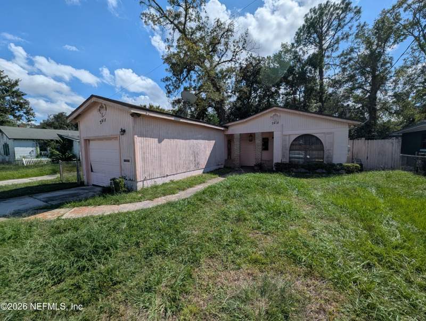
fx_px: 160
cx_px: 213
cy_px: 160
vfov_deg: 90.0
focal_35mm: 13
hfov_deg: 106.1
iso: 46
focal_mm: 1.95
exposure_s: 1/4098
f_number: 2.2
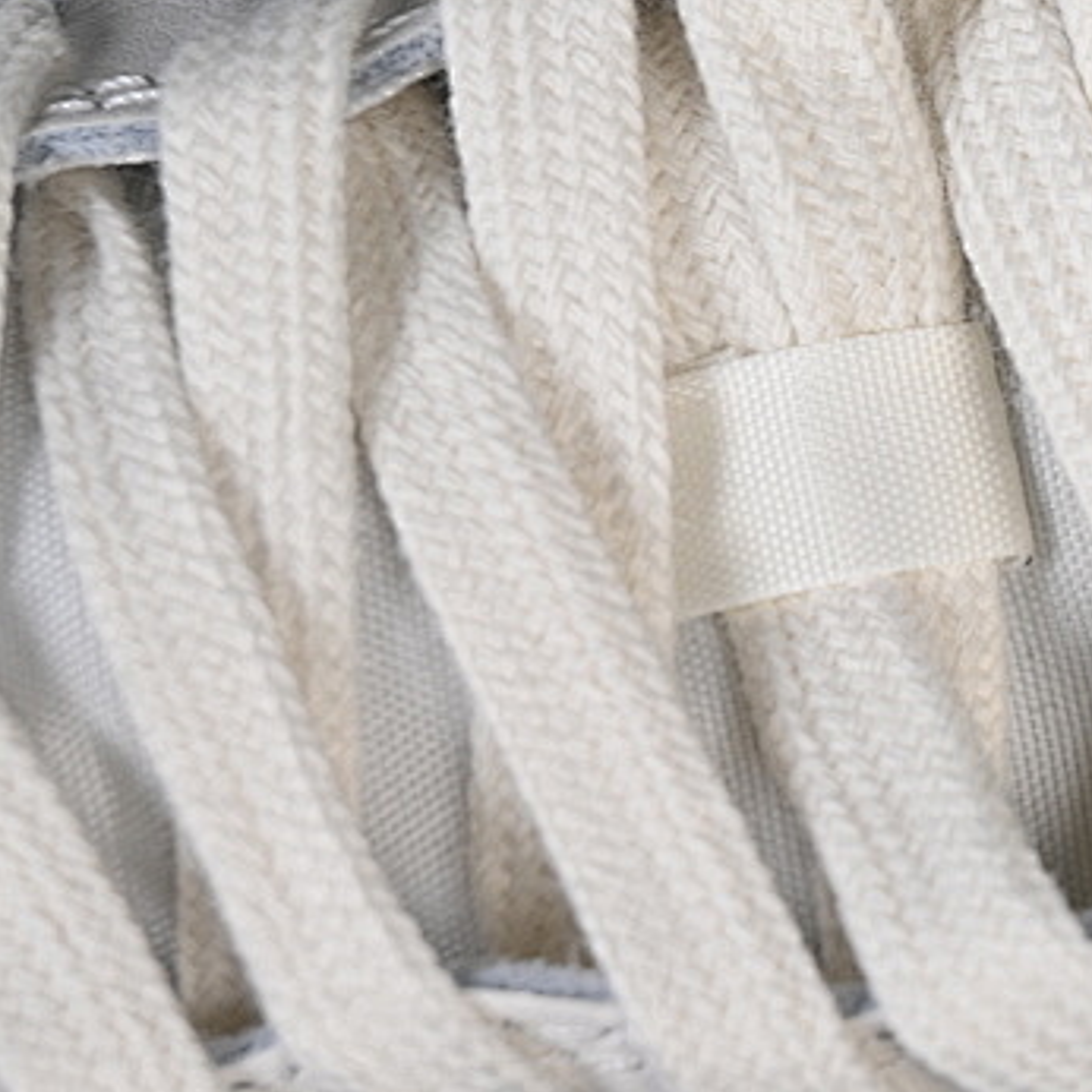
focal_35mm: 199
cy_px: 287
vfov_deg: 8.8
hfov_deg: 8.6
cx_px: 1673
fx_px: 7102
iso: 160
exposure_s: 1/80
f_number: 7.1
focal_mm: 50
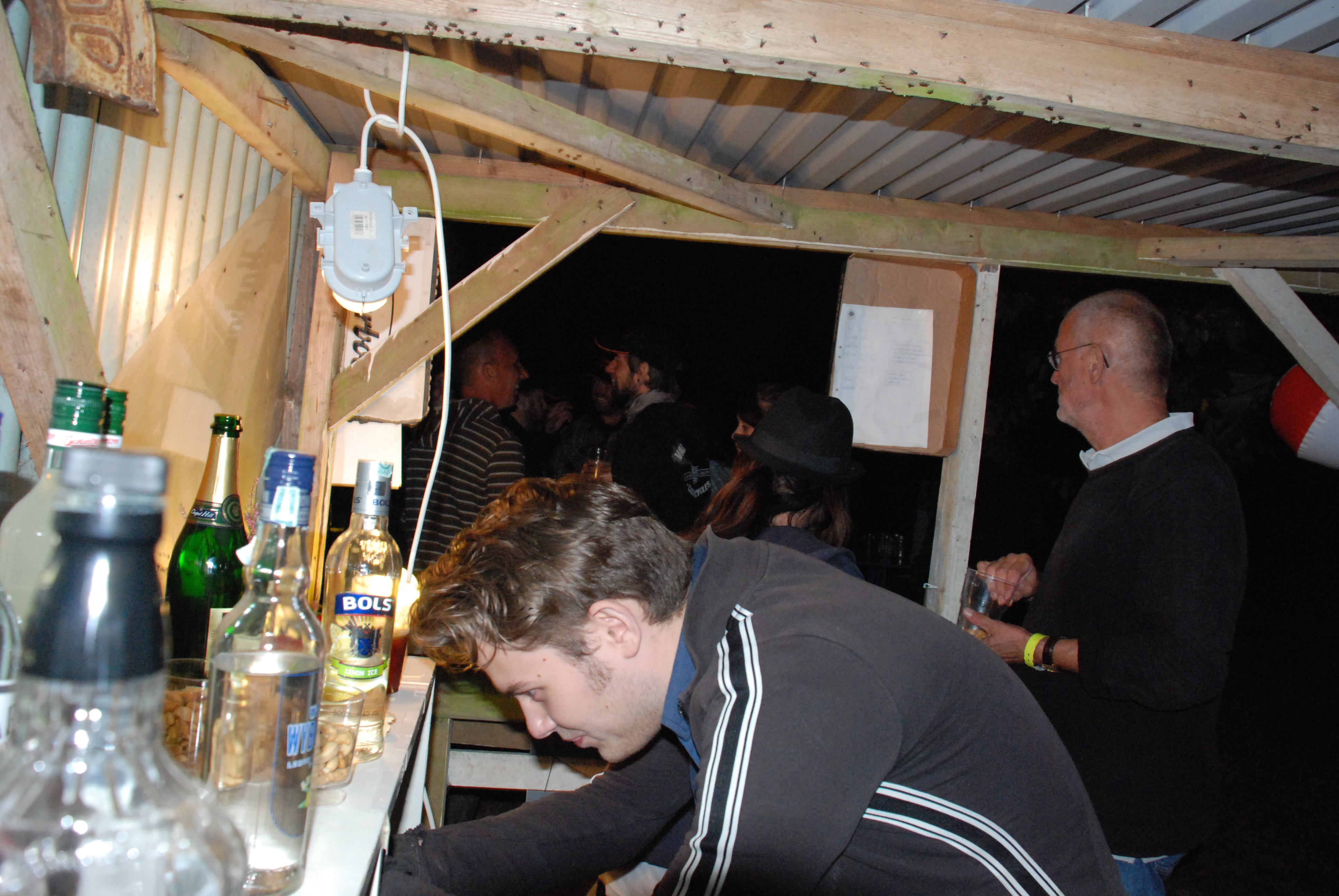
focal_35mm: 27
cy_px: 448
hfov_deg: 67.3
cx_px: 670
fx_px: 1005
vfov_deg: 48.0
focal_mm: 18
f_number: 5.6
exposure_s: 1/60
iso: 1600
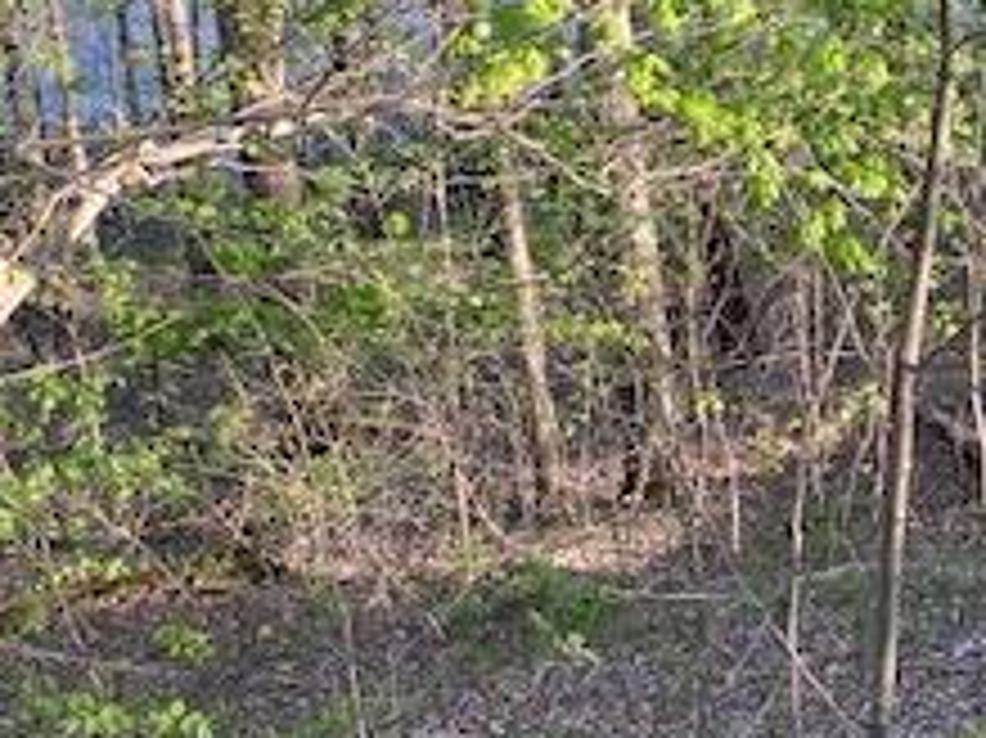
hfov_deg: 23.7
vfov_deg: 19.0
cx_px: 1148
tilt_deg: -16.7
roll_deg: +0.8
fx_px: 2164
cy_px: 68
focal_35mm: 76
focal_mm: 4.25
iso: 32
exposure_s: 1/131
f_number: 1.8
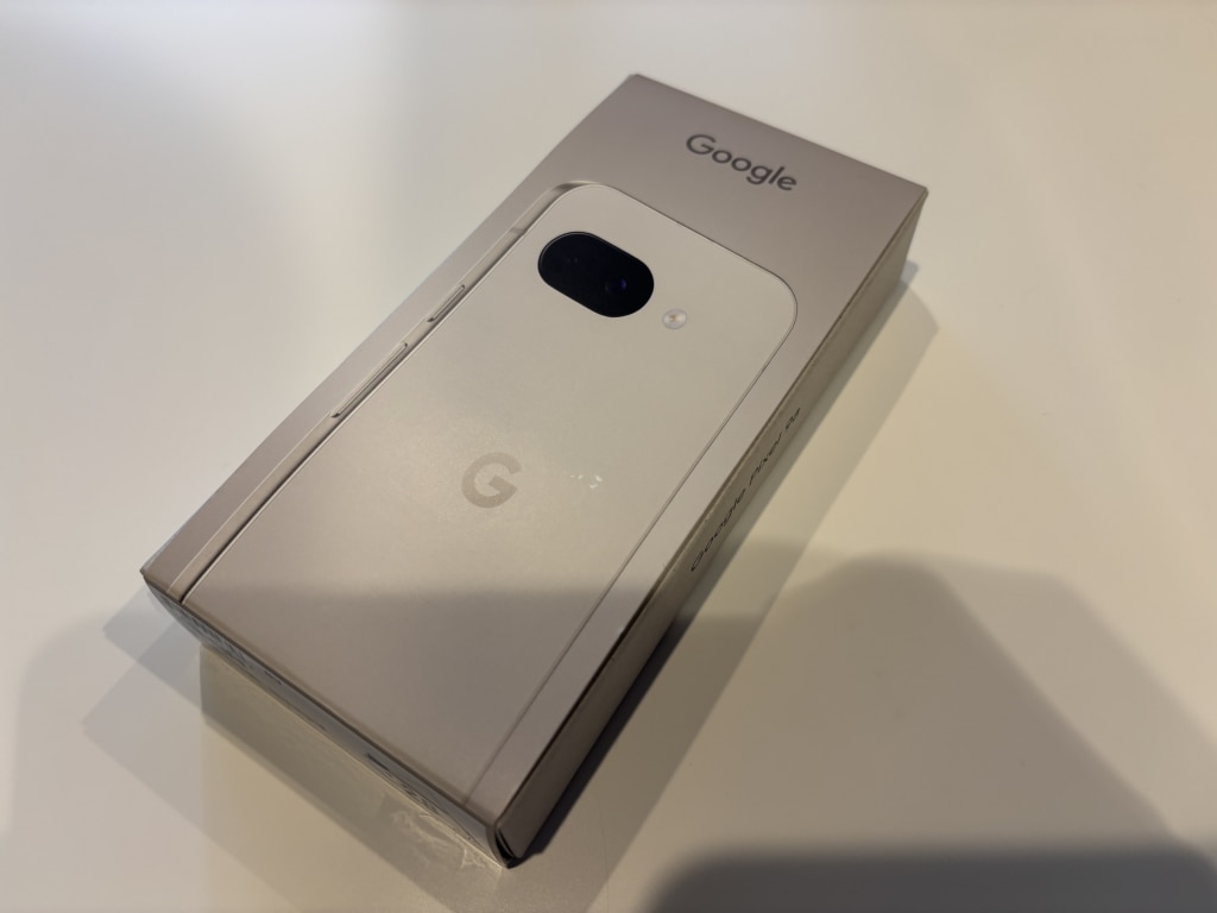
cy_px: 456
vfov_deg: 53.1
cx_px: 608
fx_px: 914
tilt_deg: -58.4
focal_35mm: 26
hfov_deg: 67.3
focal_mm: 5.96
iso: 80
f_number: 1.6
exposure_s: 1/60
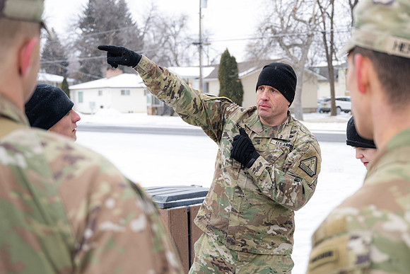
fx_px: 675
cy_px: 141
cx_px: 245
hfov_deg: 33.7
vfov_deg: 22.9
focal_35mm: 59
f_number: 4
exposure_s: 1/160
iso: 100
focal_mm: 45
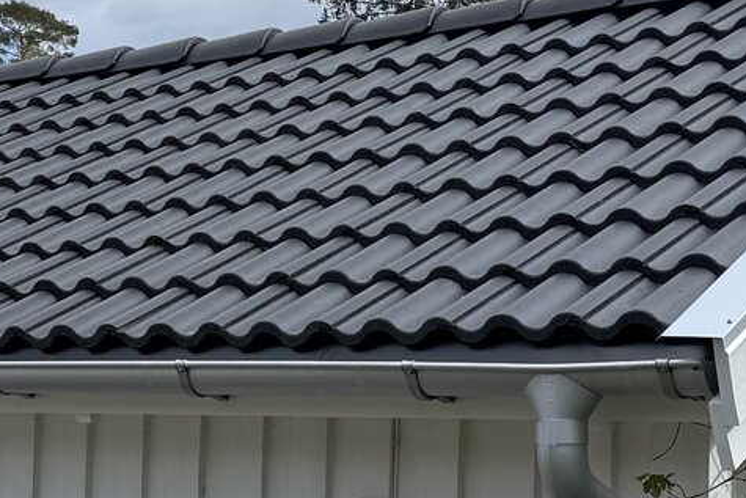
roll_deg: -1.3
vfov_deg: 13.0
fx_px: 2176
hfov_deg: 19.1
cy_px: 396
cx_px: 63
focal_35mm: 105
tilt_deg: +0.8
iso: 80
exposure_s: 1/3584
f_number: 1.78
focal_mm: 6.76
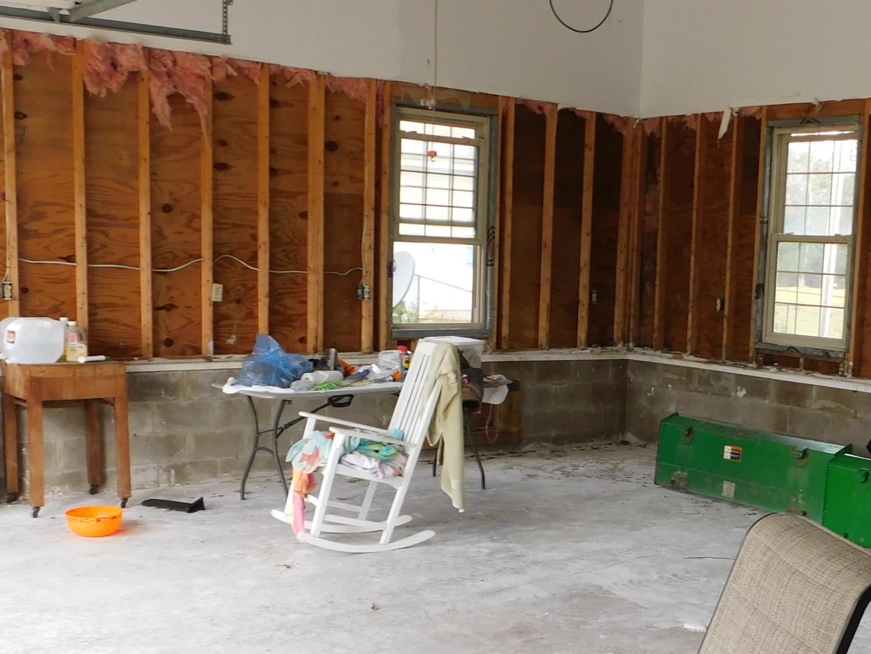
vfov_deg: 29.4
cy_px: 451
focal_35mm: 49
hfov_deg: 38.2
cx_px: 626
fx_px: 1233
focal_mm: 4
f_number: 3
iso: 125
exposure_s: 1/100
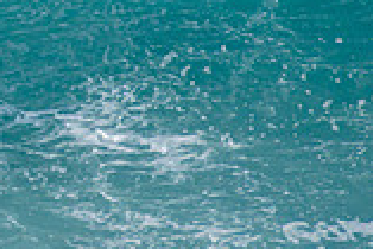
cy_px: -141
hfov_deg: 0.6
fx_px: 38381
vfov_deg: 0.4
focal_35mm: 3701
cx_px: -311
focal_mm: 1000
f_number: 11
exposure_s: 1/2500
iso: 900
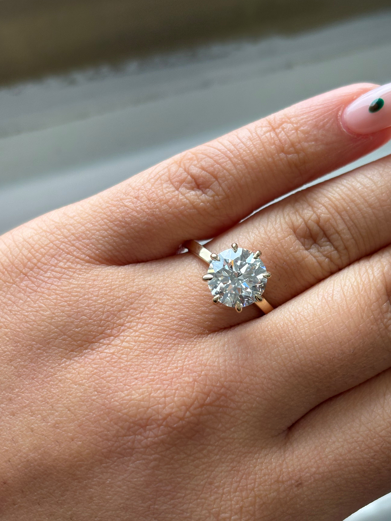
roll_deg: -0.4
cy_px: 287
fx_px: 919
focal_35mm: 61
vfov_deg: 31.7
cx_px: 226
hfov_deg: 24.0
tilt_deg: -36.9
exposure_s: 1/268
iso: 50
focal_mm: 6
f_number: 1.6
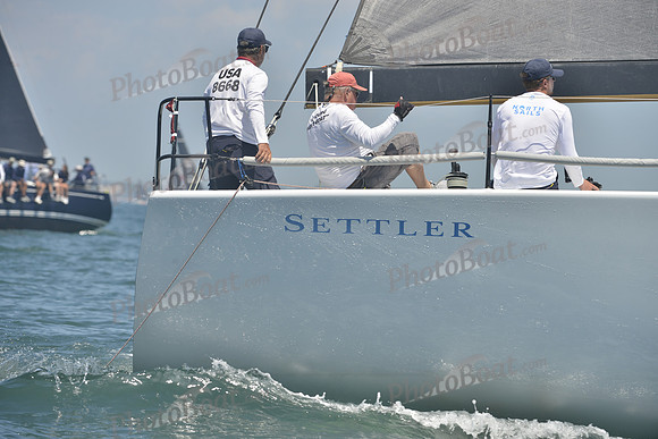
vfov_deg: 5.7
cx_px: 329
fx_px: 4387
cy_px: 220
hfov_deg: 8.6
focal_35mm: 240
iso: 280
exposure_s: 1/1000
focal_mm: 240
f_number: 7.1
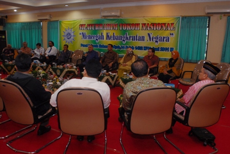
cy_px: 77
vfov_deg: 43.7
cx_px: 115
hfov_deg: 61.9
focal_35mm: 30
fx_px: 192
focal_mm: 20
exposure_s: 1/40
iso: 400
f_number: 4
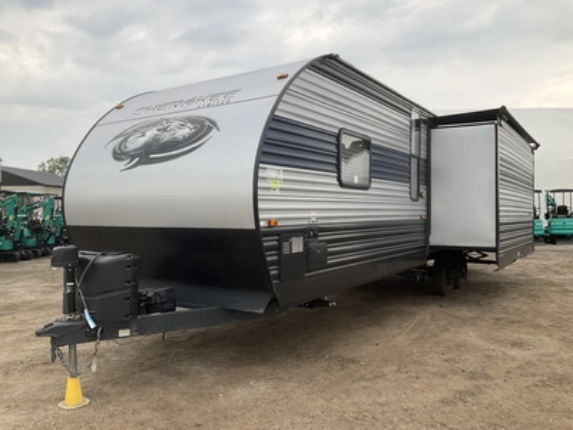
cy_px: 215
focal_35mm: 29
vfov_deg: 48.2
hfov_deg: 61.7
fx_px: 480
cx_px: 286
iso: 25
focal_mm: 3
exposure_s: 1/257
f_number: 1.8
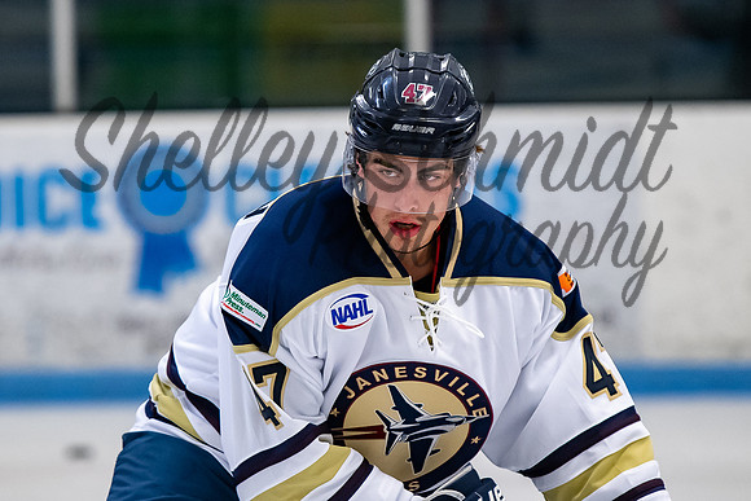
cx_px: 266
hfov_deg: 4.8
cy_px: 260
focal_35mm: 433
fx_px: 9027
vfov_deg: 3.2
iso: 2000
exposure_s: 1/800
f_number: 3.2
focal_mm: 200
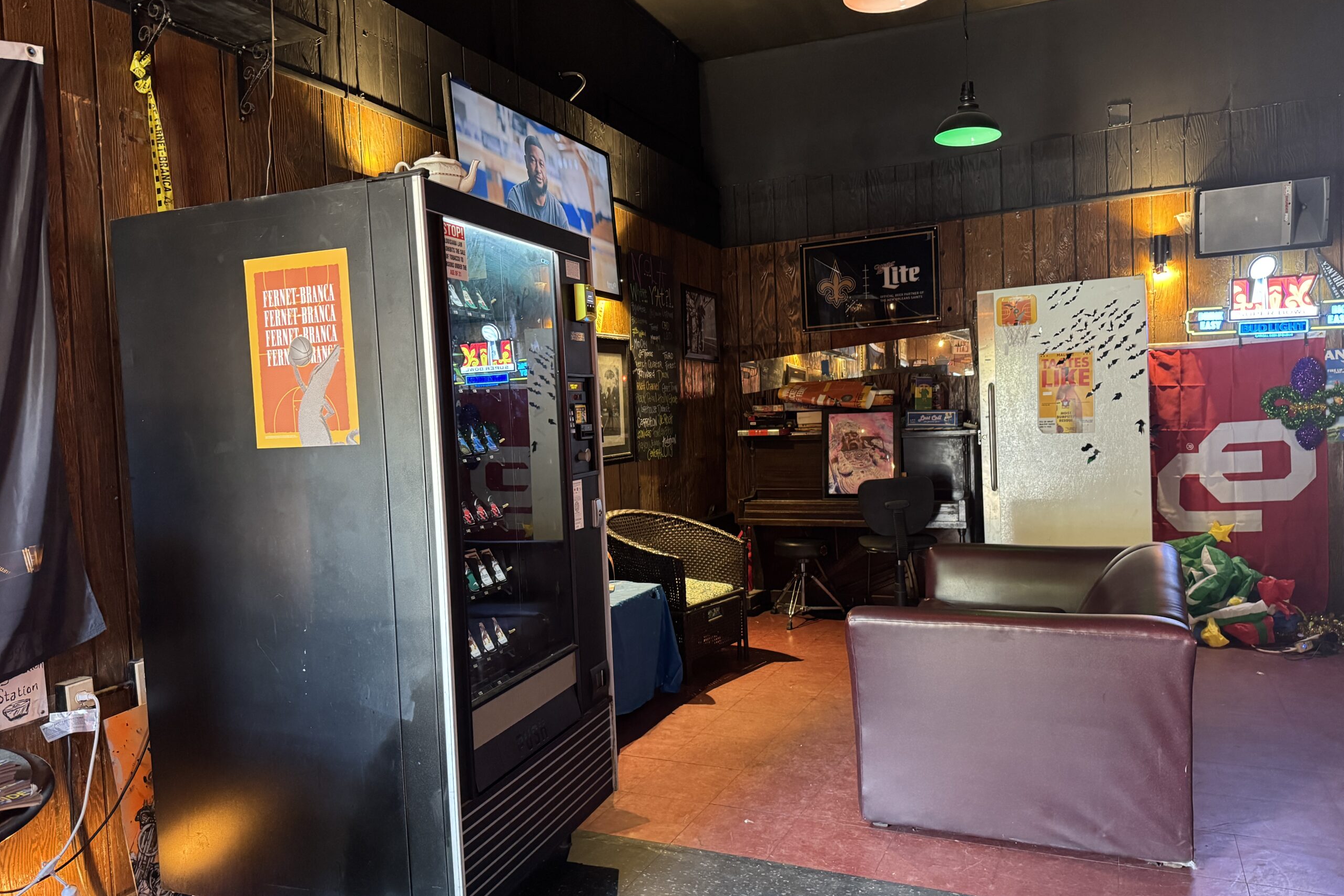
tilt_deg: -3.2
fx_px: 933
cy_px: 457
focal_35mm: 25
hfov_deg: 71.5
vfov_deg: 51.3
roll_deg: +2.2
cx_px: 673
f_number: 1.78
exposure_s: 1/40
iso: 800
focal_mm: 6.76
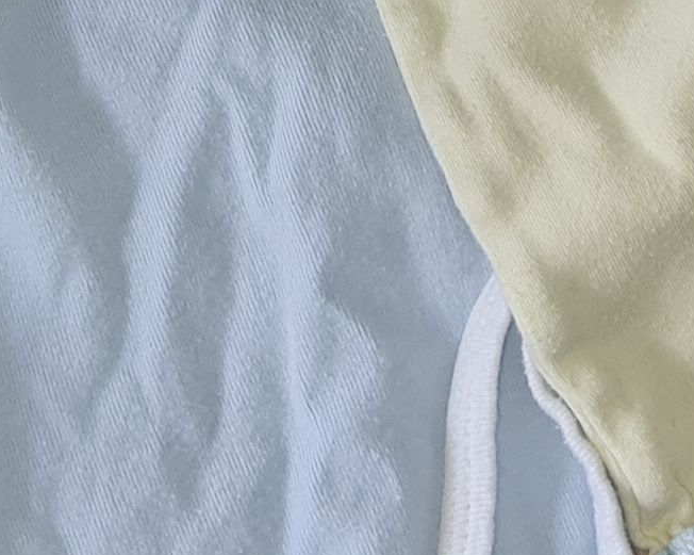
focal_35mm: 157
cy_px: -444
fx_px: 3223
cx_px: 385
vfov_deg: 9.4
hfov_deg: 12.3
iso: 63
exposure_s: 1/100
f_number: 1.8
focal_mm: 5.4
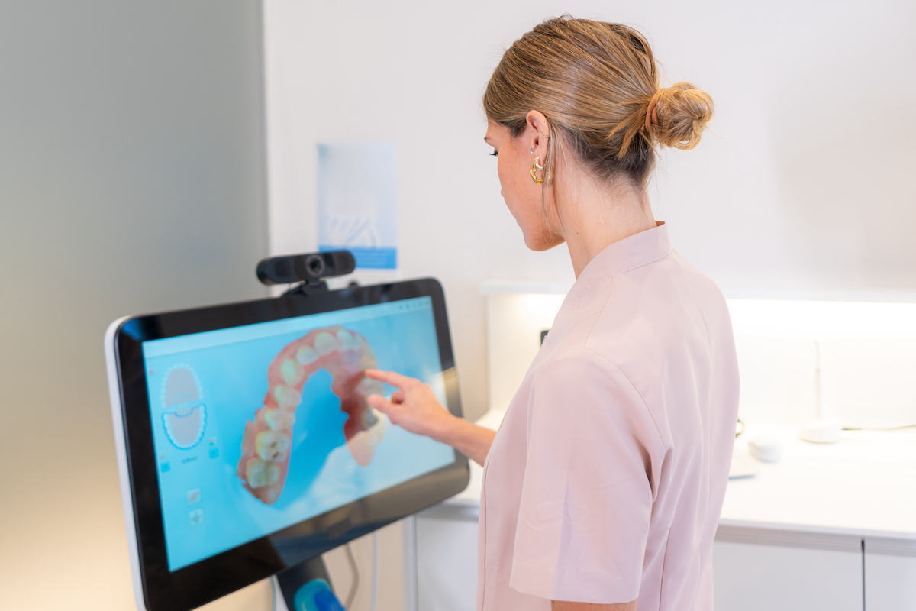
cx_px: 458
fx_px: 865
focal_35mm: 34
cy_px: 306
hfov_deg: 55.8
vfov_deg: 38.9
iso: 320
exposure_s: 1/125
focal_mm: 34
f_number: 2.8
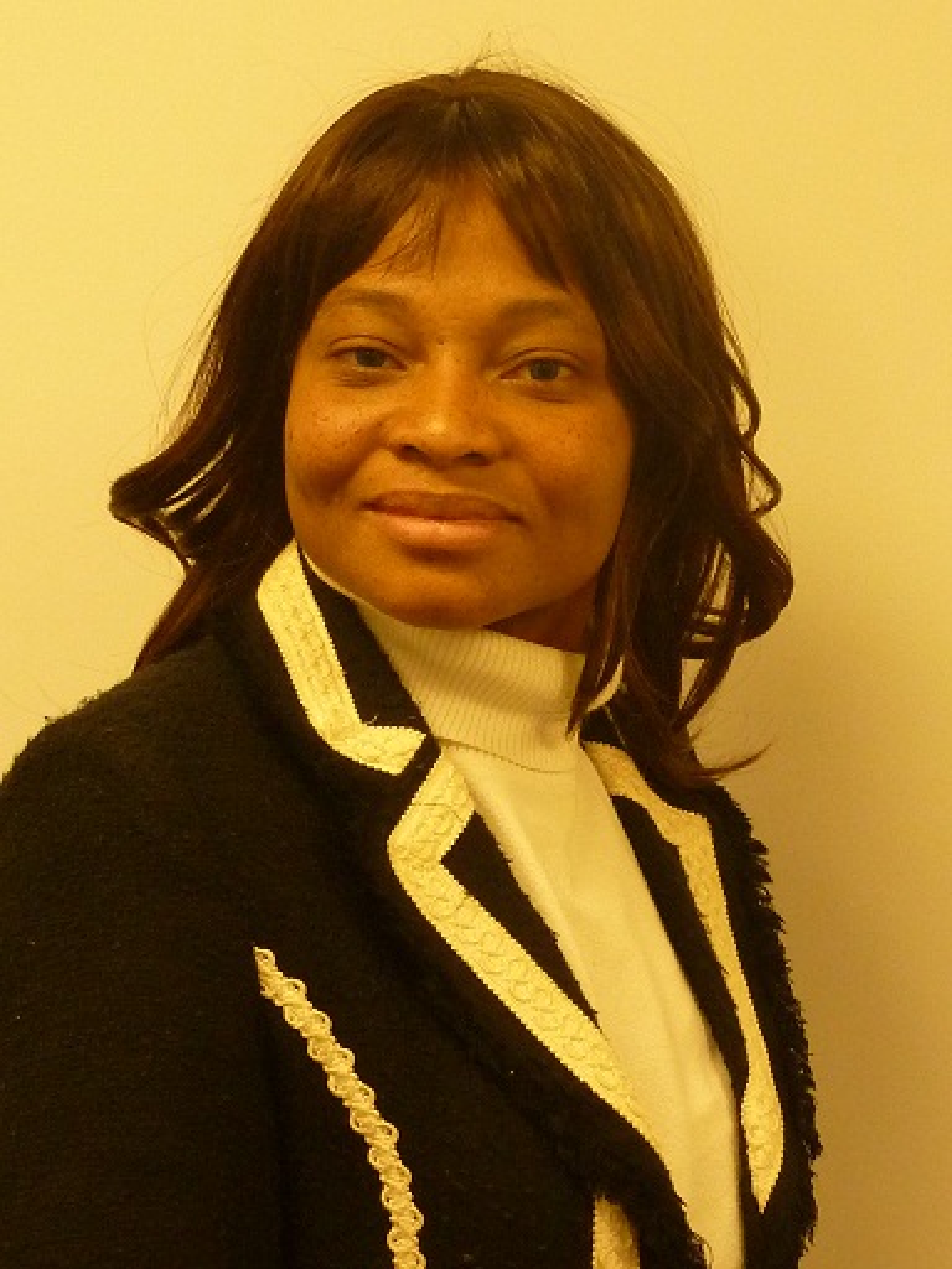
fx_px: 3190
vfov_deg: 22.5
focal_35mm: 87
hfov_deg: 17.0
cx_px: 476
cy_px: 634
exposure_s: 1/50
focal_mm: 7.9
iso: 400
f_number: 3.8
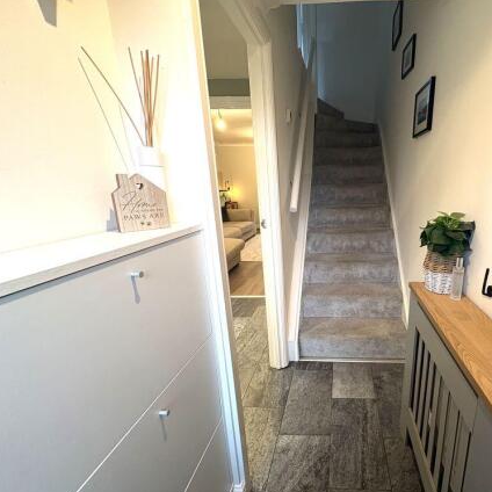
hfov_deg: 81.0
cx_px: 330
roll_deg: +0.6
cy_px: 251
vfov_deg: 84.0
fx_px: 273
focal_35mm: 17
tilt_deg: -14.4
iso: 250
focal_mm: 2.22
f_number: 2.2
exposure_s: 1/50
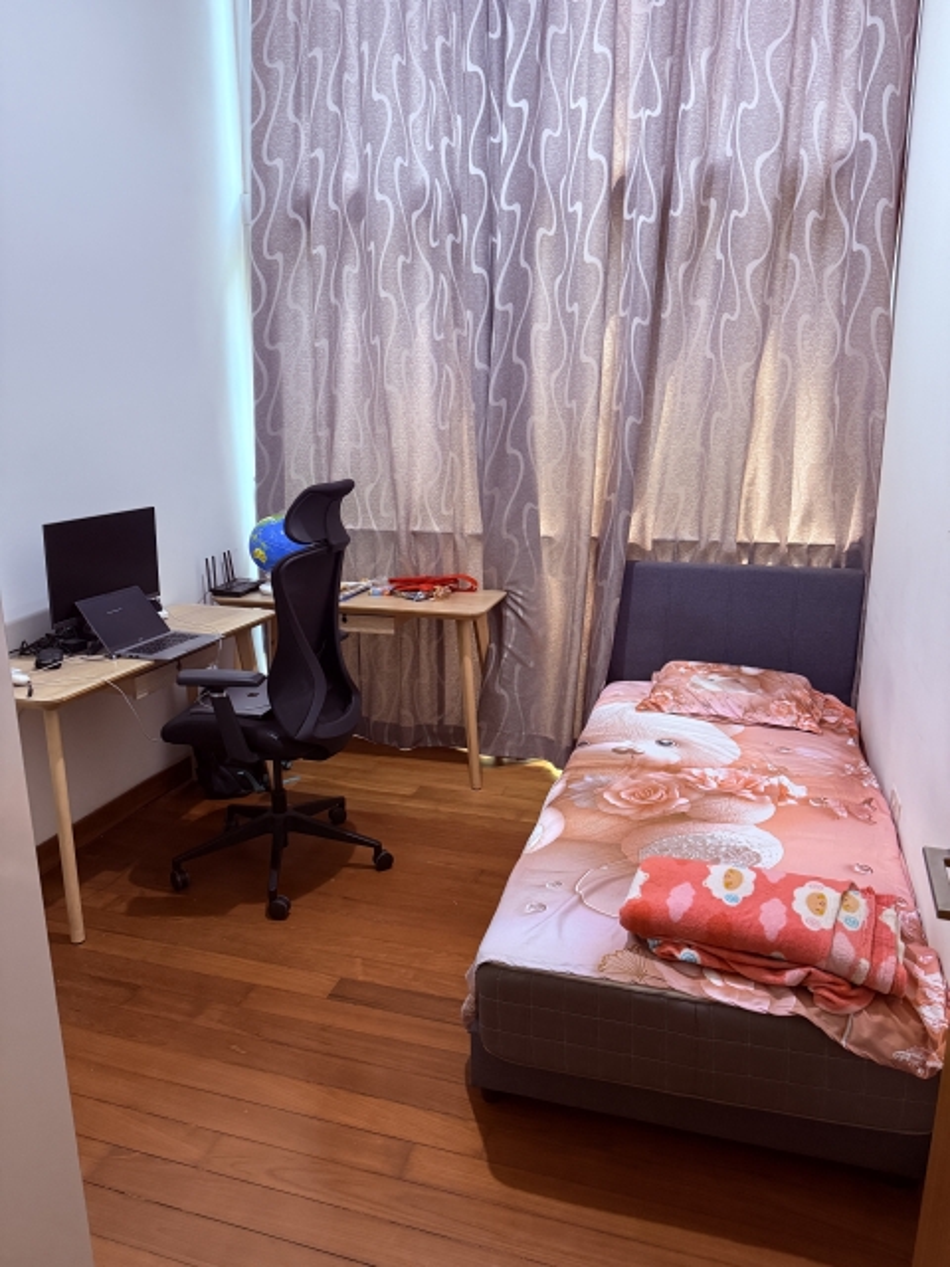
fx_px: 878
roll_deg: -0.4
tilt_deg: -14.4
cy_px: 634
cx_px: 475
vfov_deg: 71.6
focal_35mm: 24
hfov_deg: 56.8
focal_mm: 6.76
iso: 500
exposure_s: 1/60
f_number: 1.78
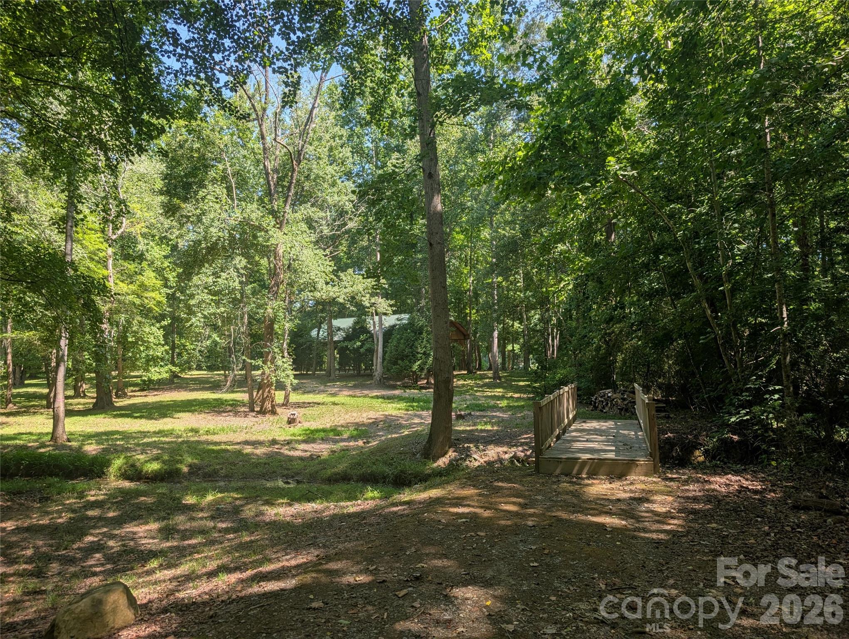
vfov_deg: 56.9
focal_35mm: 24
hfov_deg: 71.5
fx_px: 589
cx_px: 424
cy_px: 320
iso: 20
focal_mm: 6.9
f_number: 1.68
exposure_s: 1/228
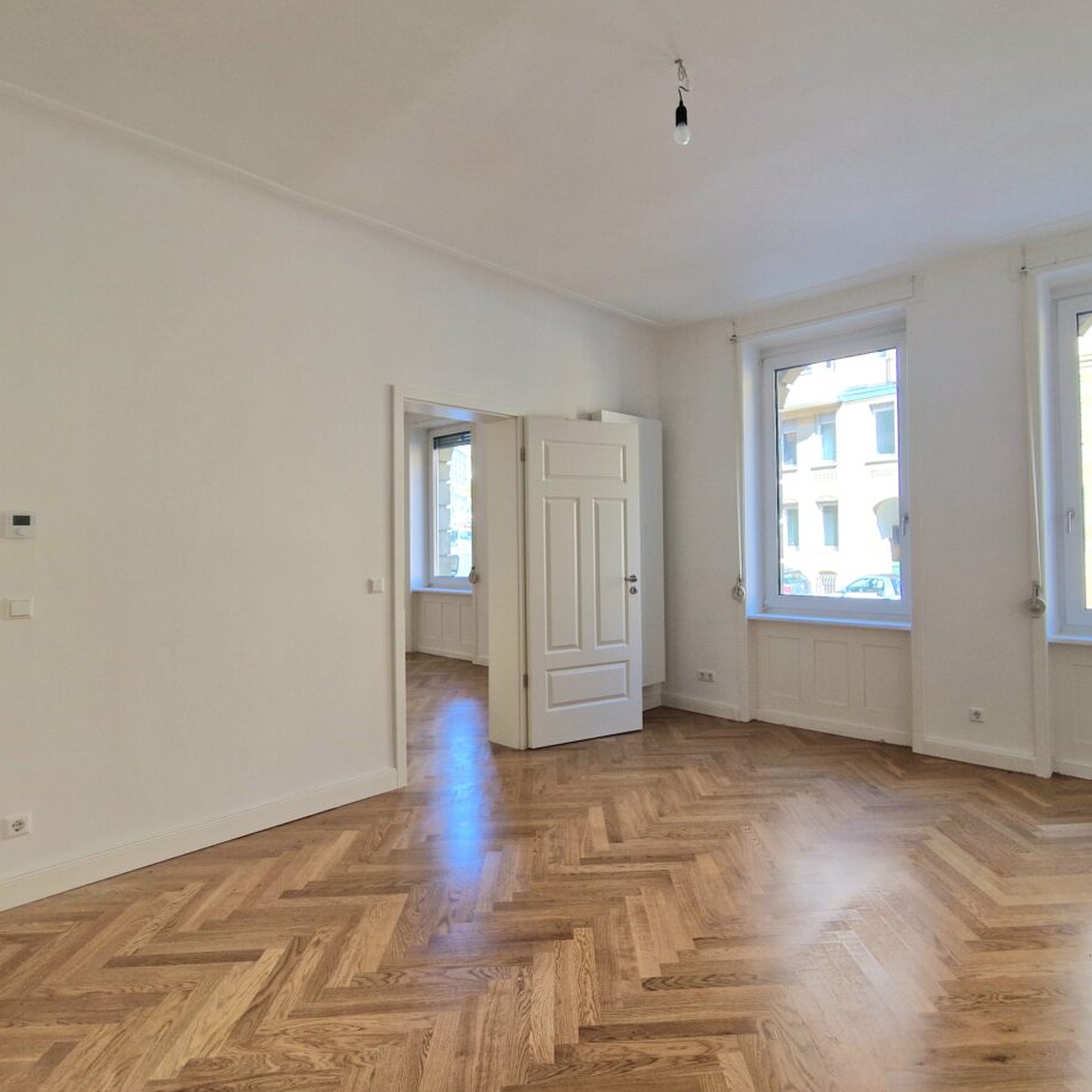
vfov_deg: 80.7
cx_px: 600
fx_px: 642
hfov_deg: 80.5
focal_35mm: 18
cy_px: 531
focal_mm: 2.2
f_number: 2.2
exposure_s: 1/128
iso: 50
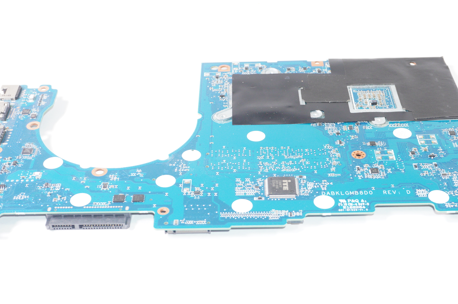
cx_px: 256
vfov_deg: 23.1
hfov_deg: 34.1
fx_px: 746
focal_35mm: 59
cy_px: 149
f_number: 6.3
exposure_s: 1/125
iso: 640
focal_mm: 27
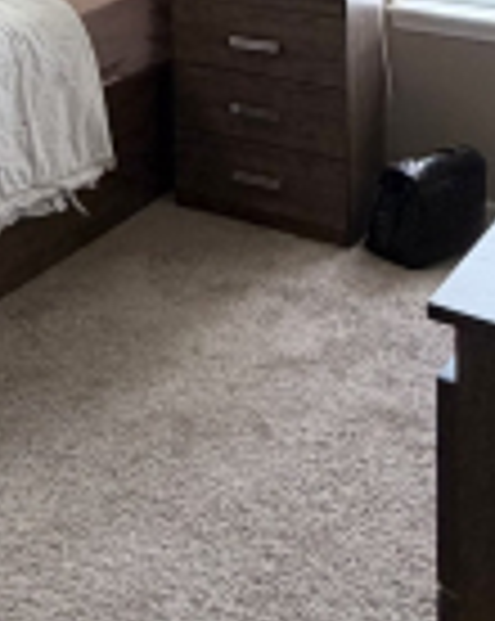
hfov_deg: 20.0
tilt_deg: +0.4
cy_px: -254
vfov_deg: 24.0
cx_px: -243
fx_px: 1211
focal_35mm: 66
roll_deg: -0.1
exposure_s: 1/60
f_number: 2.2
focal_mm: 2.22
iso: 160
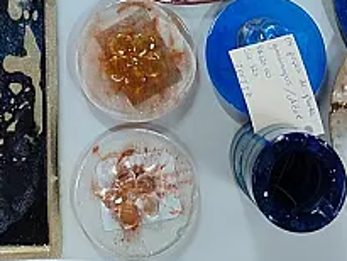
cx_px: 132
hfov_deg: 24.9
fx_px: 782
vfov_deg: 17.0
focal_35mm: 78
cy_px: -137
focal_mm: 5.95
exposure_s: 1/20
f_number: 1.89
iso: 575
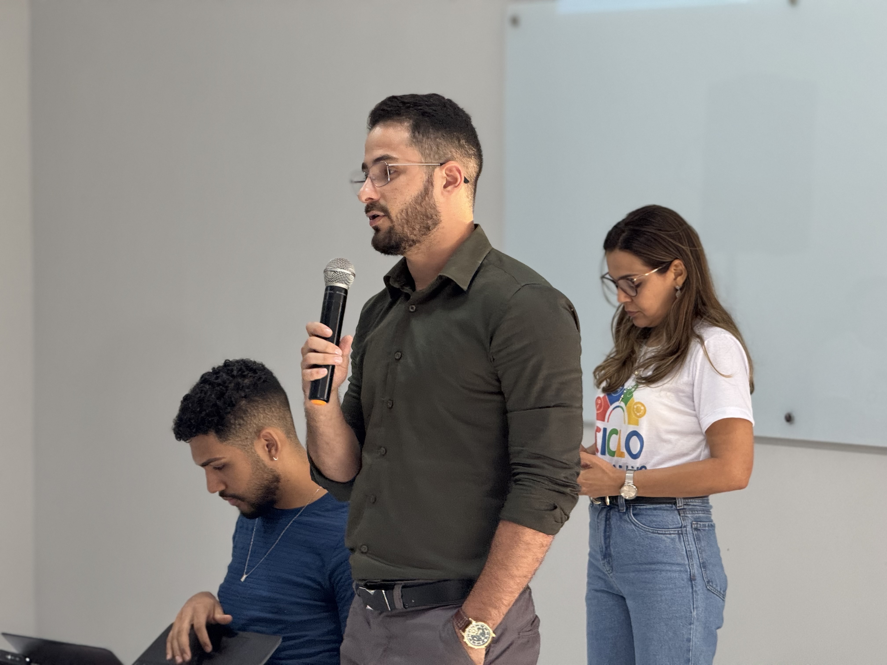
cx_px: 444
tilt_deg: -2.6
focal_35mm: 120
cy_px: 332
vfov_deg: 12.3
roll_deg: -0.5
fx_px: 3075
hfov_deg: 16.4
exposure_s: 1/60
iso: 250
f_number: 2.8
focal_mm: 15.66
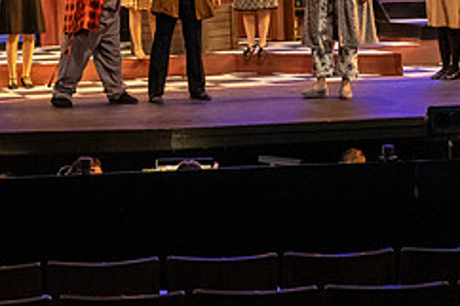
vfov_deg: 10.3
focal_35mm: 132
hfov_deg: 15.5
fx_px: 1685
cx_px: 182
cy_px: -31
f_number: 3.2
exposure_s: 1/200
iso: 4000
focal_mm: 55
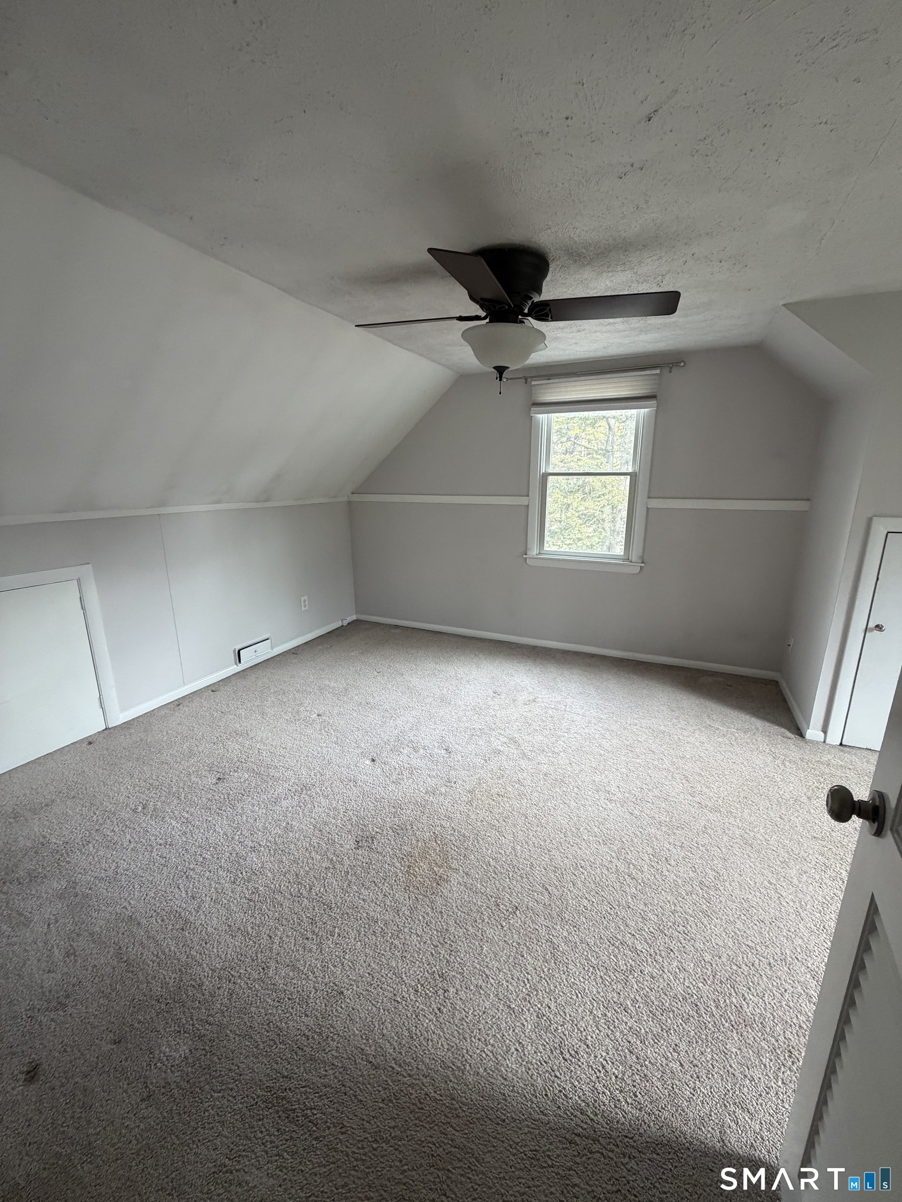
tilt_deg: -13.6
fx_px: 486
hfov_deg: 85.7
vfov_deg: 102.1
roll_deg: +0.6
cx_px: 451
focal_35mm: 14
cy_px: 601
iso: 320
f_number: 2.2
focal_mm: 2.22
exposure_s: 1/121
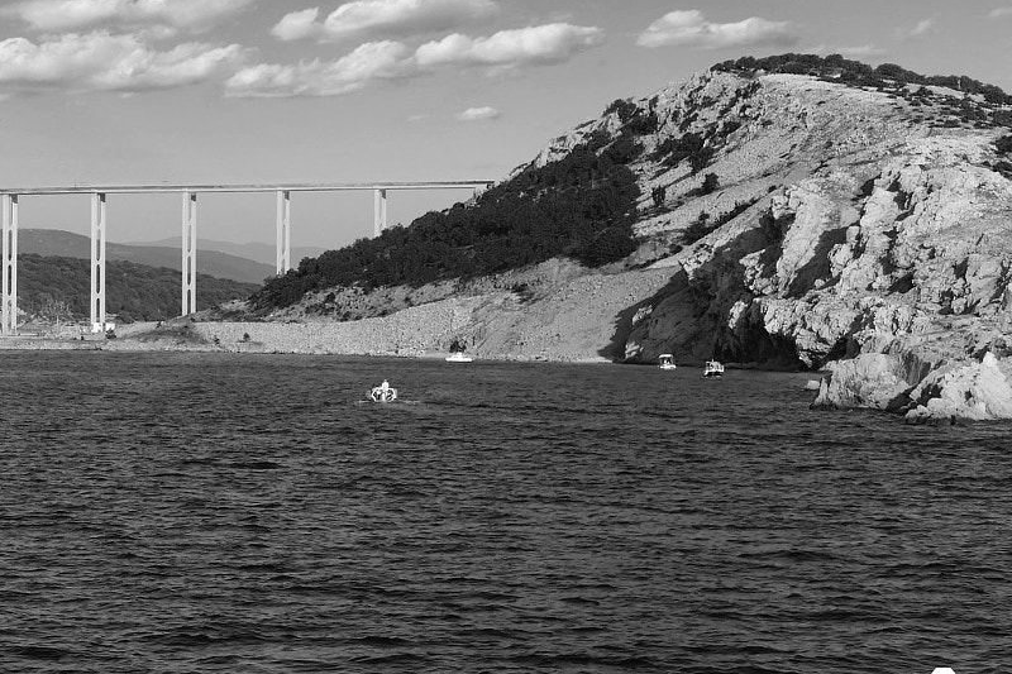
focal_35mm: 102
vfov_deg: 13.3
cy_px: 114
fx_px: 2867
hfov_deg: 19.6
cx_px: 71
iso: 125
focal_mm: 18.8
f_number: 4
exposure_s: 1/2000
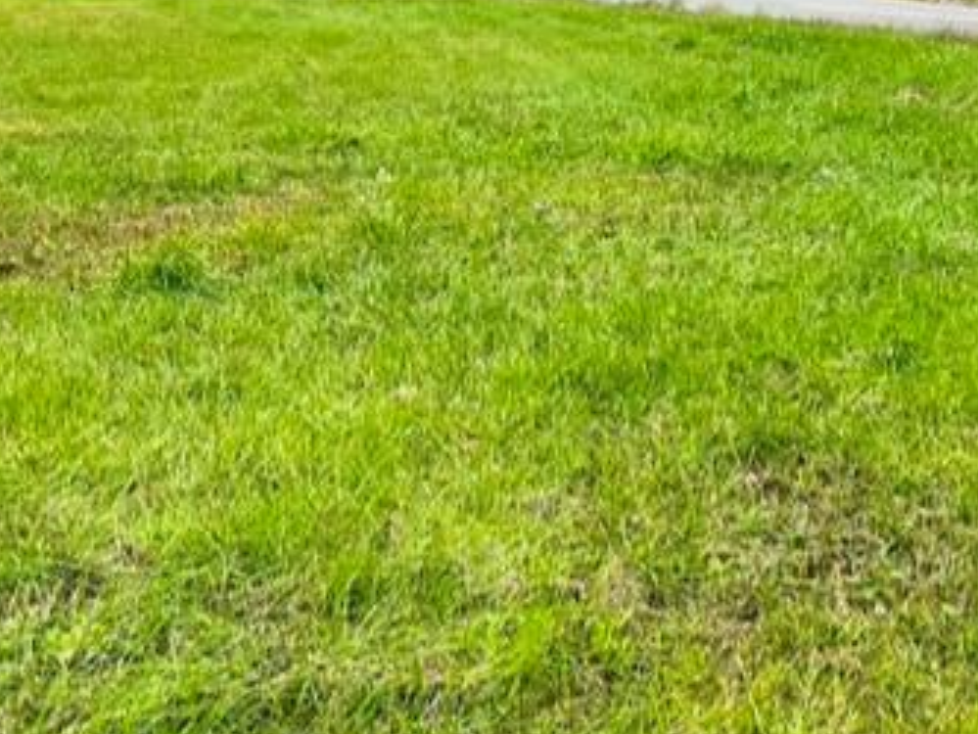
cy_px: 533
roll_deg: -0.6
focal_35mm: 80
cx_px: 705
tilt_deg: -14.6
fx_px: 2261
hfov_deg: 24.2
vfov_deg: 18.4
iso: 50
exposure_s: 1/949
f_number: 1.5
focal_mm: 5.7
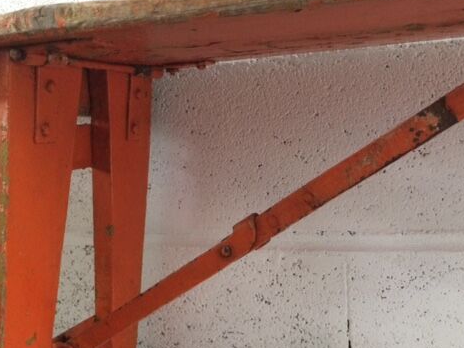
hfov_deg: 46.3
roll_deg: +3.7
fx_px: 536
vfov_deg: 35.8
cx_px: 298
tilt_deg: -8.5
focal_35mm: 40
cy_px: 209
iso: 320
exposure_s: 1/25
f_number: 2.2
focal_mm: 4.15
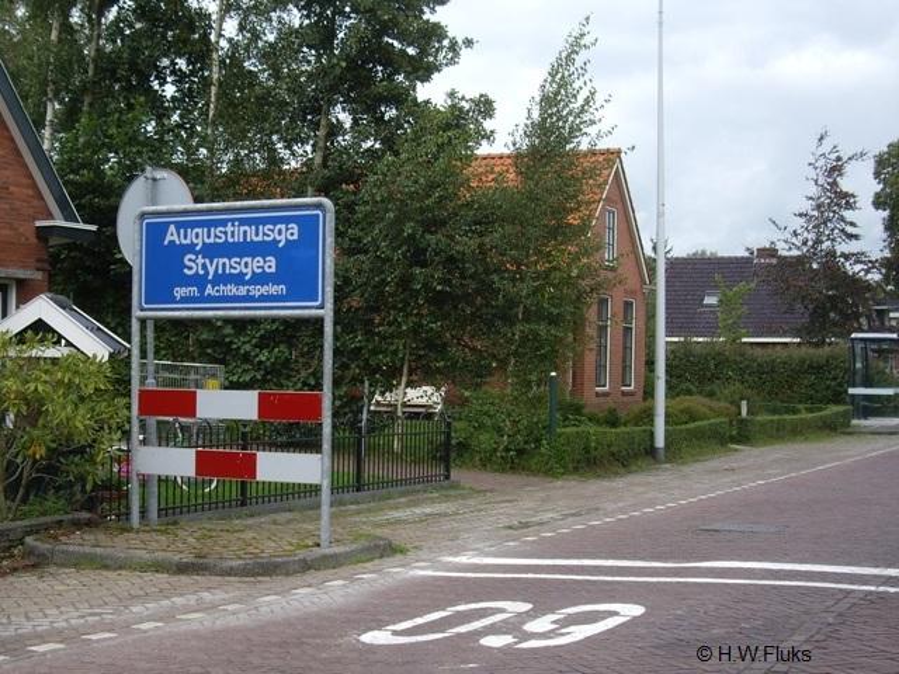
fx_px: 987
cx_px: 450
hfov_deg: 49.0
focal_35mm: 38
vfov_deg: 37.7
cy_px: 337
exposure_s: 1/500
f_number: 2.8
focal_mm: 7.9
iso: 64
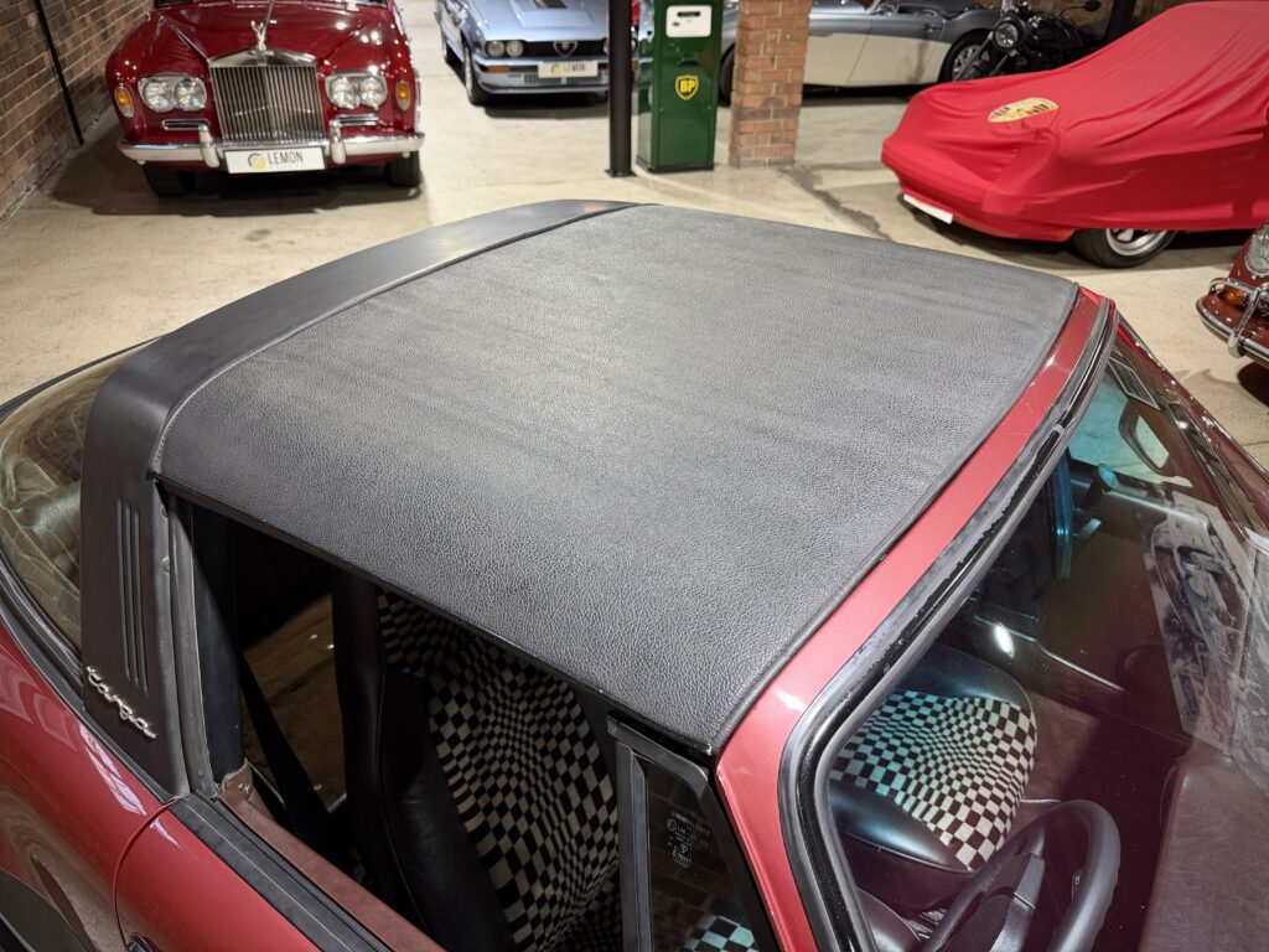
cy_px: 476
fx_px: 880
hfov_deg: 71.6
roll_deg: -1.6
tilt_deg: -32.9
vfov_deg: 56.8
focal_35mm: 24
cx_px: 634
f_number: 1.78
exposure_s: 1/50
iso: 200
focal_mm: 6.76
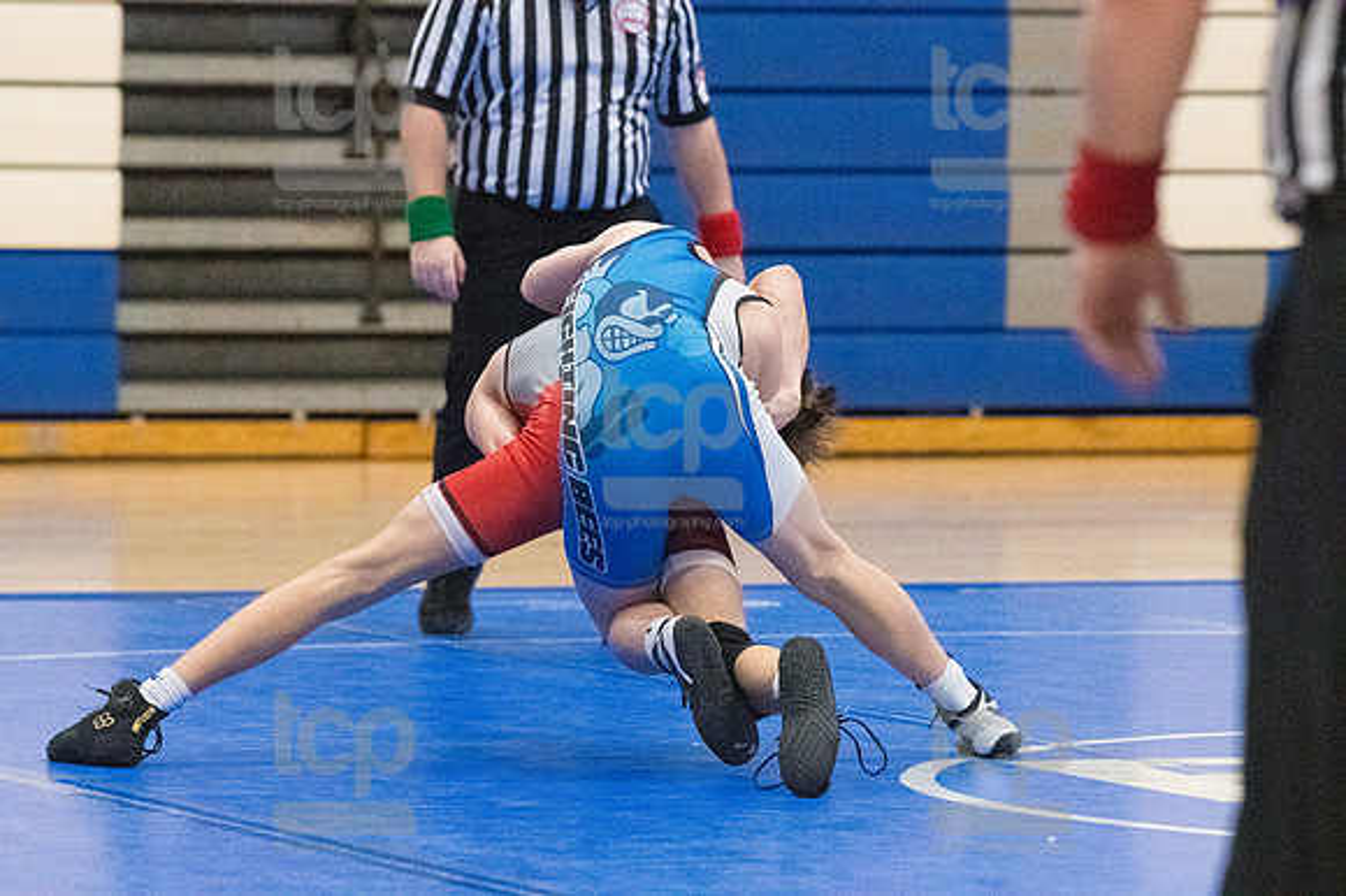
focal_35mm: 247
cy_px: 448
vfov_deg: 5.6
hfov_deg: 8.3
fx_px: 9229
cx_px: 673
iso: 10000
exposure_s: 1/1600
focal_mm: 165
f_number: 4.5
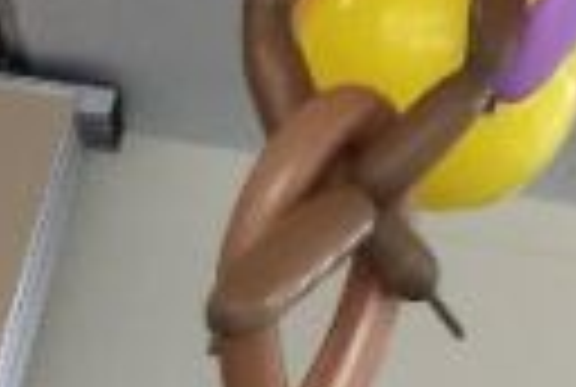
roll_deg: -9.2
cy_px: -531
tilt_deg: +33.3
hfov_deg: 13.6
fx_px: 2261
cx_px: 896
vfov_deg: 8.9
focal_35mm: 141
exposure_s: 1/151
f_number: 2.2
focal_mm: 4.15
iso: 32
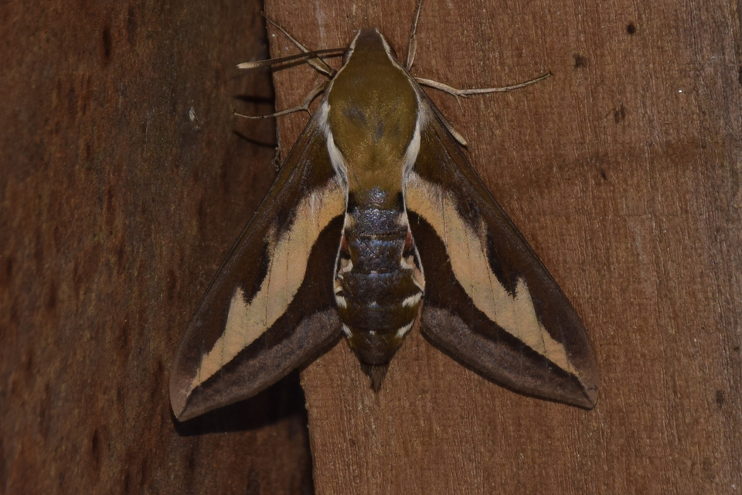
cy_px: 248
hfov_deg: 9.8
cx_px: 371
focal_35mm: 210
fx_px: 4328
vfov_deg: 6.5
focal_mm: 140
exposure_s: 1/160
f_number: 13
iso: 100
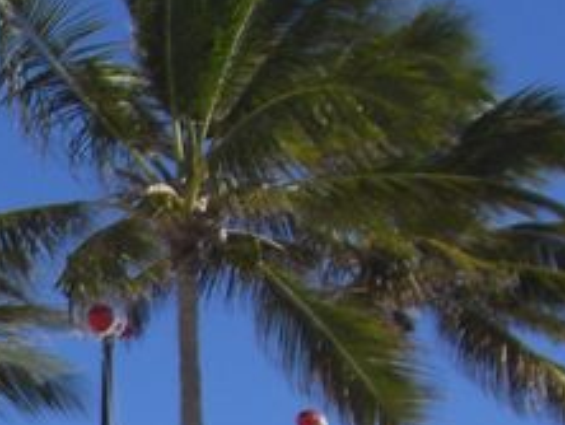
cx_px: -359
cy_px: 748
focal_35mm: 175
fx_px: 2859
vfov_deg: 8.2
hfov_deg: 10.8
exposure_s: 1/160
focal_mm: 6.2
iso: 64
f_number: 8
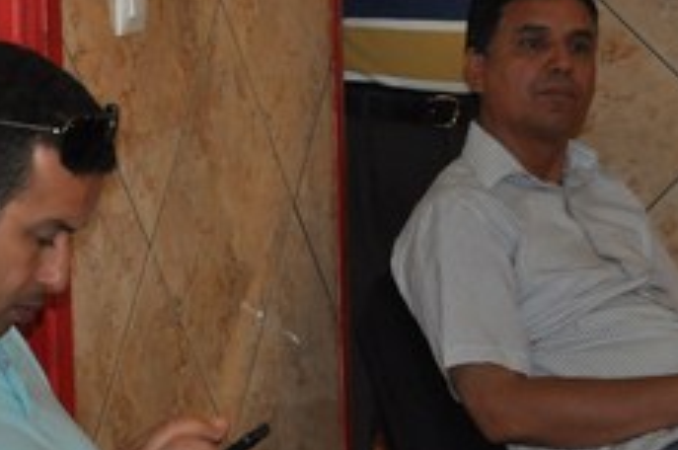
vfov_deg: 5.9
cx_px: 172
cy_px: 342
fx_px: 4333
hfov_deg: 8.9
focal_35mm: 230
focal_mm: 55
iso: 800
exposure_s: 1/60
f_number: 5.6
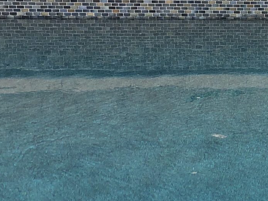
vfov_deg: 14.3
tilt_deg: -16.1
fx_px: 797
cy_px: 67
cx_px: 462
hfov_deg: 16.4
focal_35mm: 103
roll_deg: -0.2
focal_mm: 3.99
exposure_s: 1/1919
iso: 20
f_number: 1.8
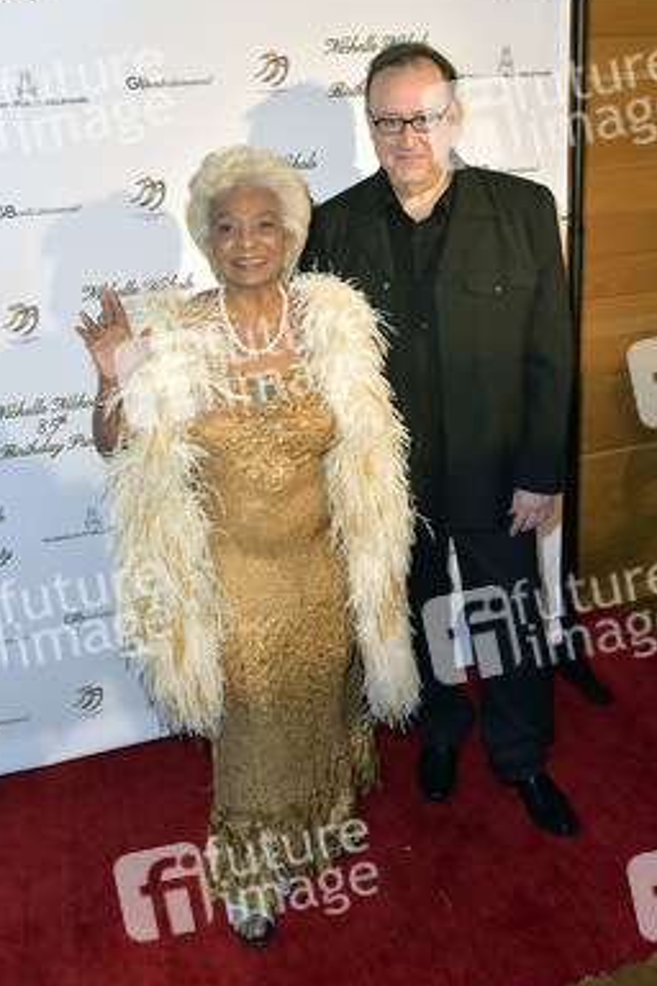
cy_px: 496
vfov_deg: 71.5
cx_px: 322
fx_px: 684
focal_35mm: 25
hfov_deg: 51.3
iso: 400
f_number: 6.3
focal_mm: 24
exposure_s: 1/320
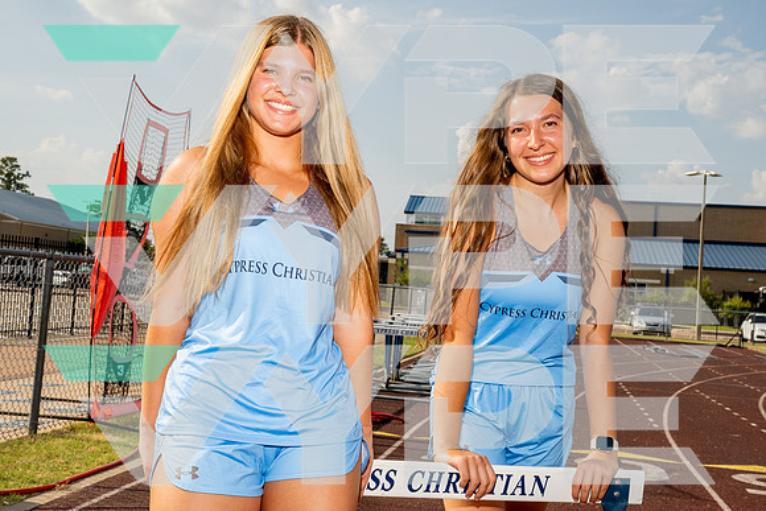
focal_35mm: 50
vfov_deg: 27.2
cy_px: 252
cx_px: 375
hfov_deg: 39.9
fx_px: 1056
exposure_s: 1/250
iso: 125
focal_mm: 44
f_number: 11
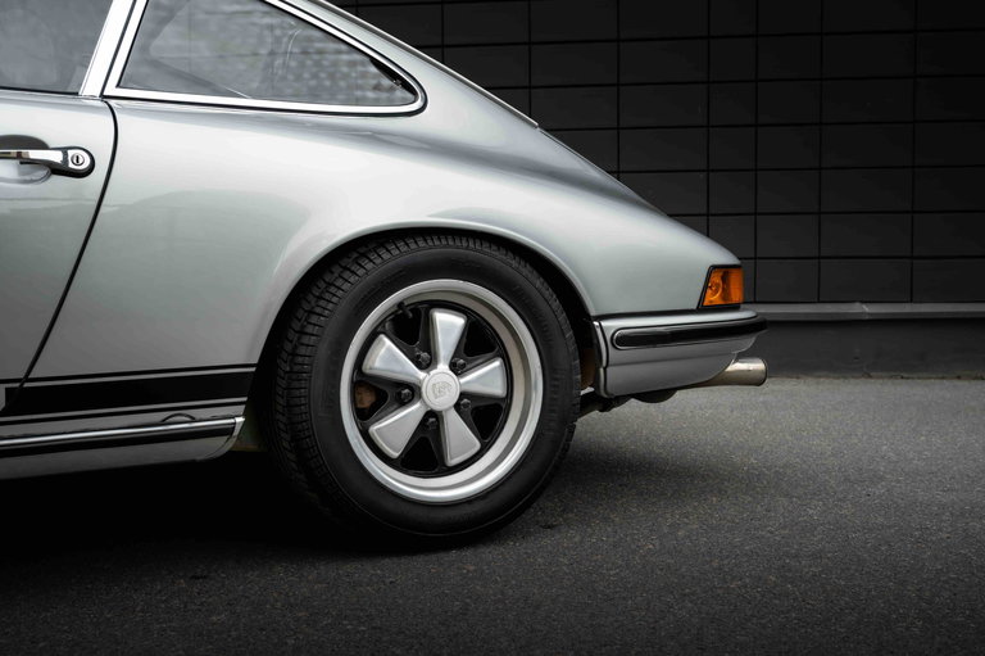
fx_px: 1012
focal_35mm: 37
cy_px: 328
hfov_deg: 51.9
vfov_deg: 35.9
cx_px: 492
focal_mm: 37
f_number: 6.3
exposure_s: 1/250
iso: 500
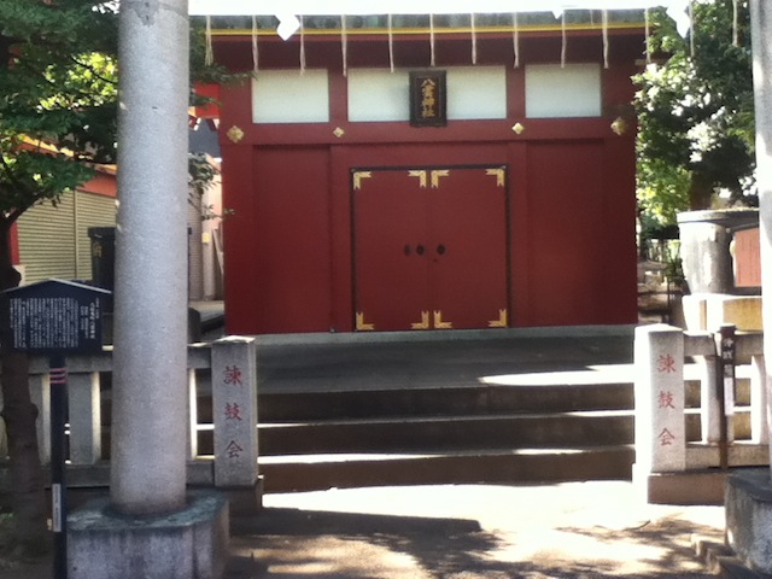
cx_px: 386
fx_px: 714
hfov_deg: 56.8
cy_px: 290
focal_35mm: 32
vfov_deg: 44.2
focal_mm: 3.85
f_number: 2.4
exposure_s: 1/100
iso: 100
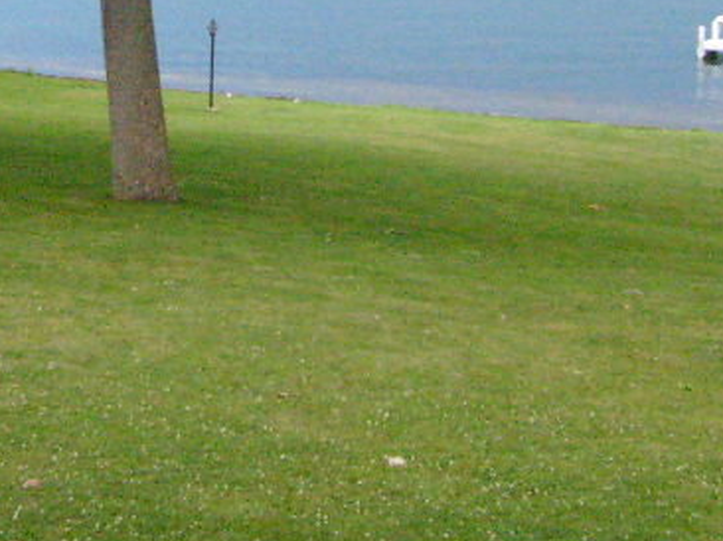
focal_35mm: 98
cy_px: -132
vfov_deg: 14.5
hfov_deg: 20.0
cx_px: 344
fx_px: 2046
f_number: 7.1
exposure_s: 1/60
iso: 400
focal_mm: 5.8
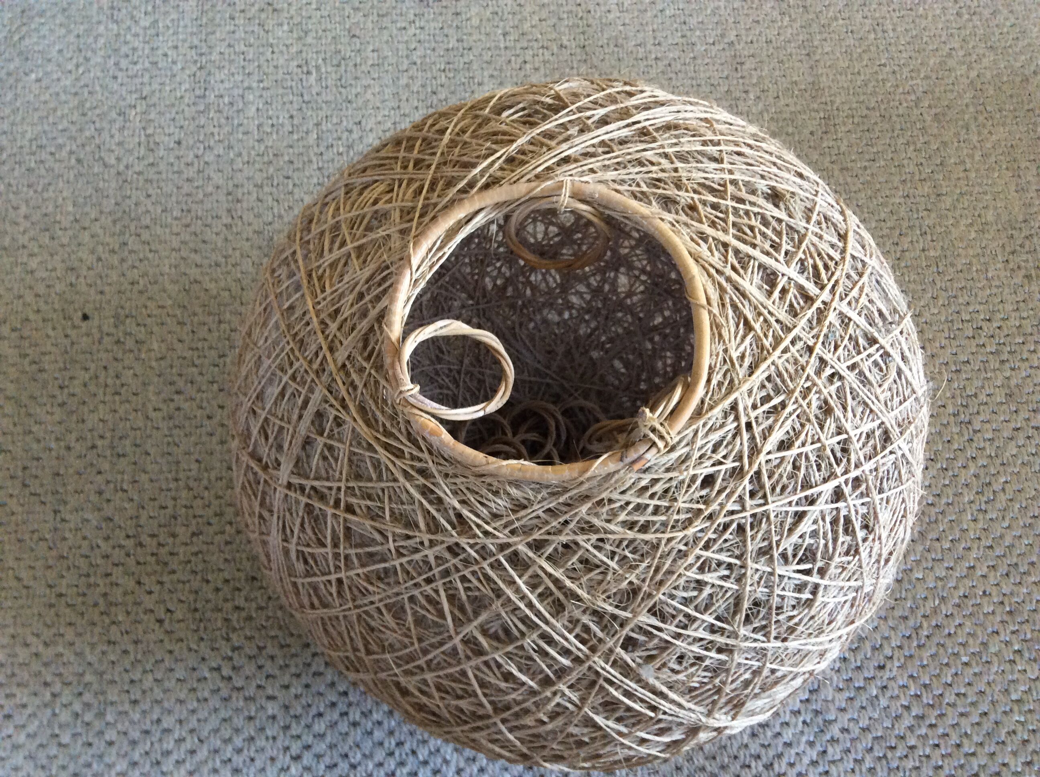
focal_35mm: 32
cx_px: 520
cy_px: 388
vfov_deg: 44.1
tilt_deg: -74.4
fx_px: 960
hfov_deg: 56.9
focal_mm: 3.3
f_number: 2.4
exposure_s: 1/25
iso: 200
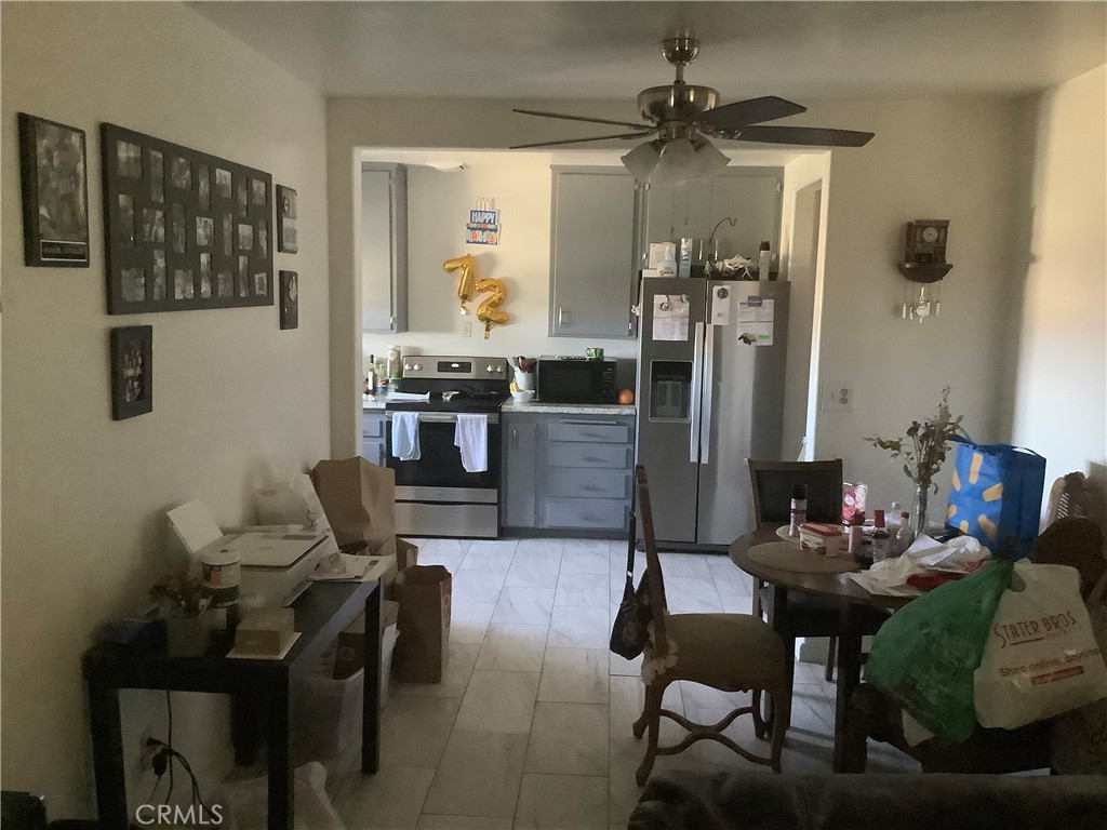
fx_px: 991
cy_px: 415
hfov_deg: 58.4
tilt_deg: -7.8
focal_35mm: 31
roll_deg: -0.5
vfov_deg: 45.4
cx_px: 554
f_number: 2.4
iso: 800
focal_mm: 3.3
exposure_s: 1/24
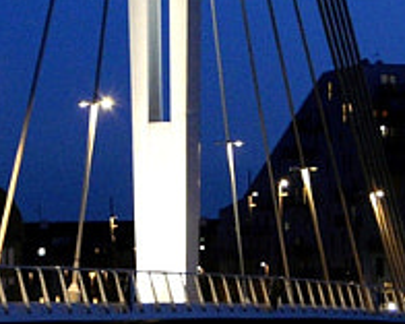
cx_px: 143
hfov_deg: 7.4
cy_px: -147
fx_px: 3130
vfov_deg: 5.9
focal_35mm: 261
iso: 1600
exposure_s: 1/8
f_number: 5.6
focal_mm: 34
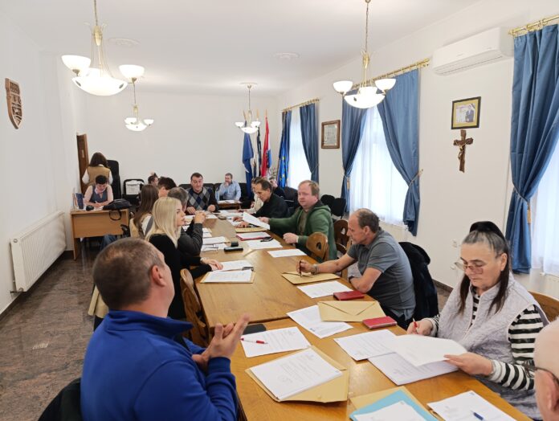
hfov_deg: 73.8
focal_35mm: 23
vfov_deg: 59.0
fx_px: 372
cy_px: 210
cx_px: 280
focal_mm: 6.14
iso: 640
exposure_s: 1/100
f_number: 1.6
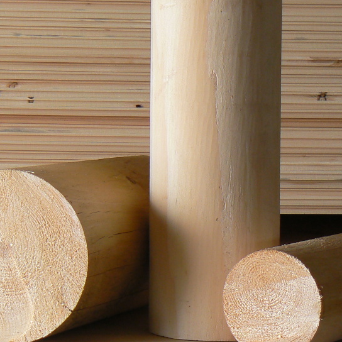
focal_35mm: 169
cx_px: 92
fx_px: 1889
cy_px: 134
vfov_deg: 10.3
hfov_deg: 10.3
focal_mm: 12.6
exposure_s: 1/80
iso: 80
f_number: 3.2
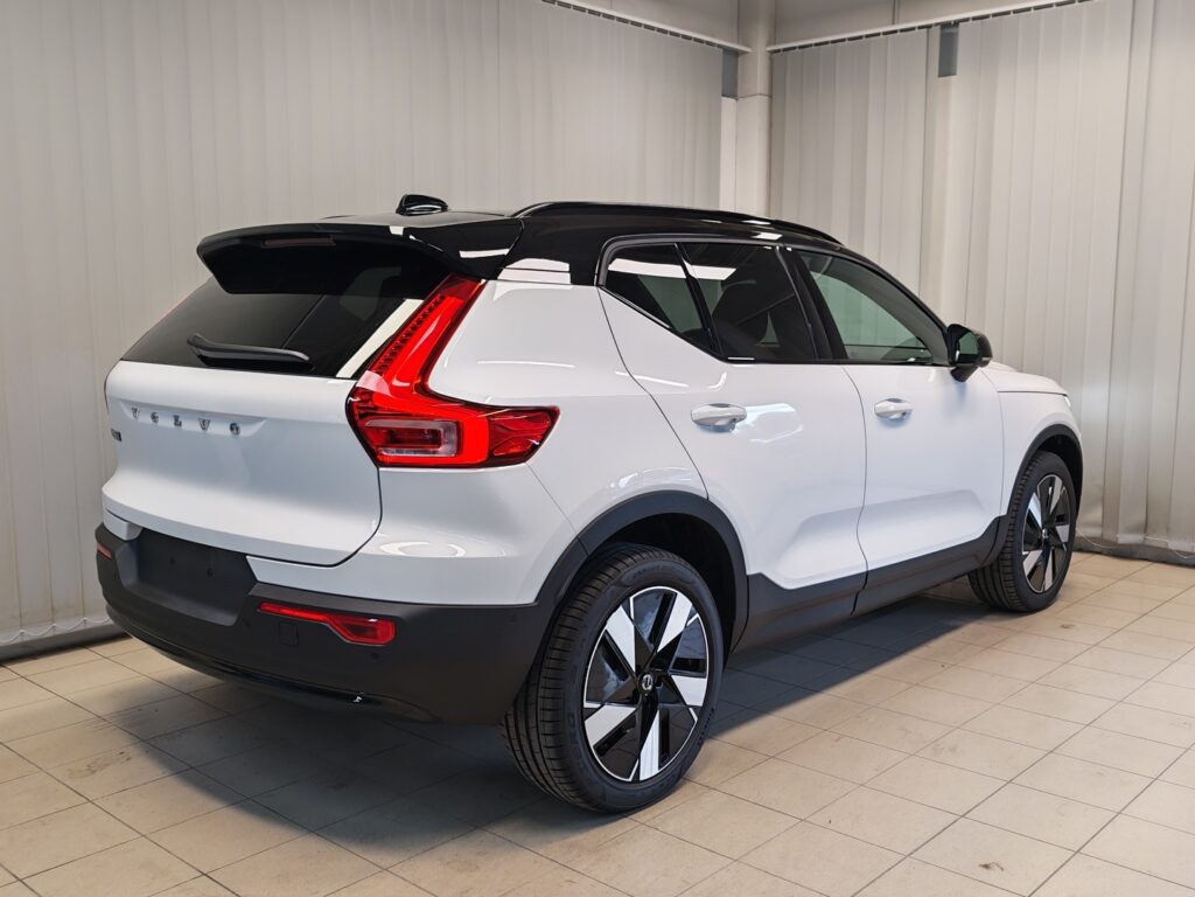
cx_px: 598
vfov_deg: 42.9
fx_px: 1139
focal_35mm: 33
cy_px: 448
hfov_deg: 55.4
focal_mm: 5.4
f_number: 1.6
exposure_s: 1/100
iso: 100
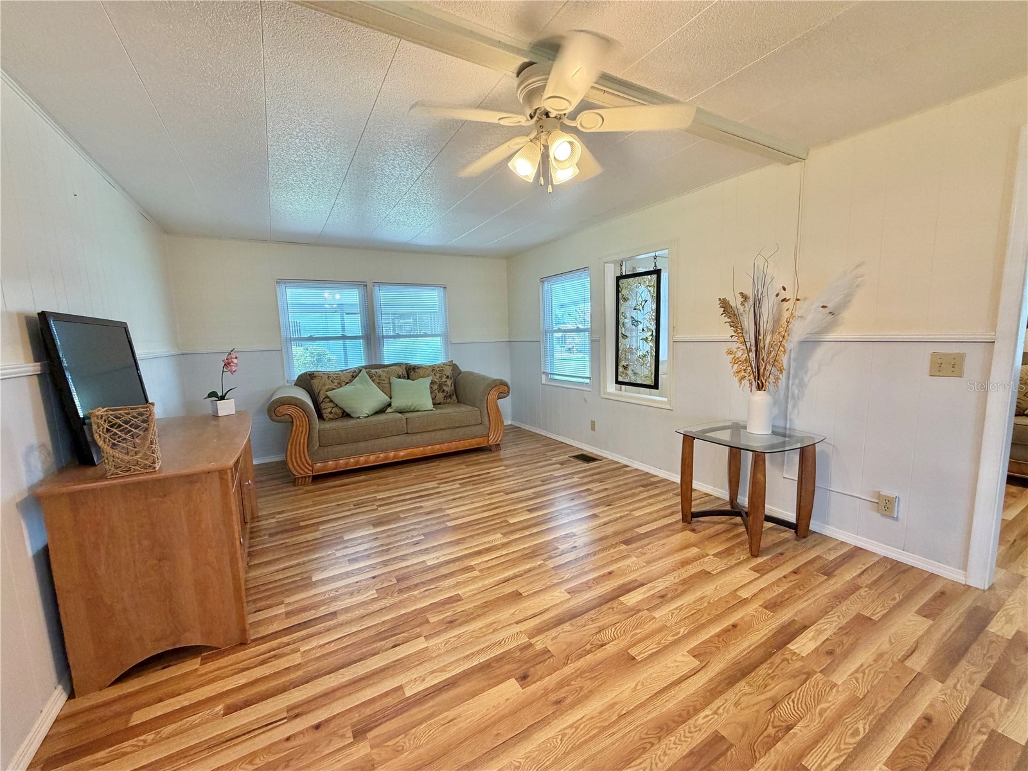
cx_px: 514
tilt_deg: -7.3
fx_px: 416
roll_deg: +1.8
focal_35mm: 14
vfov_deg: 85.7
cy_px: 386
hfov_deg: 102.1
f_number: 2.2
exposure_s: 1/120
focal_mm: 2.22
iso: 200
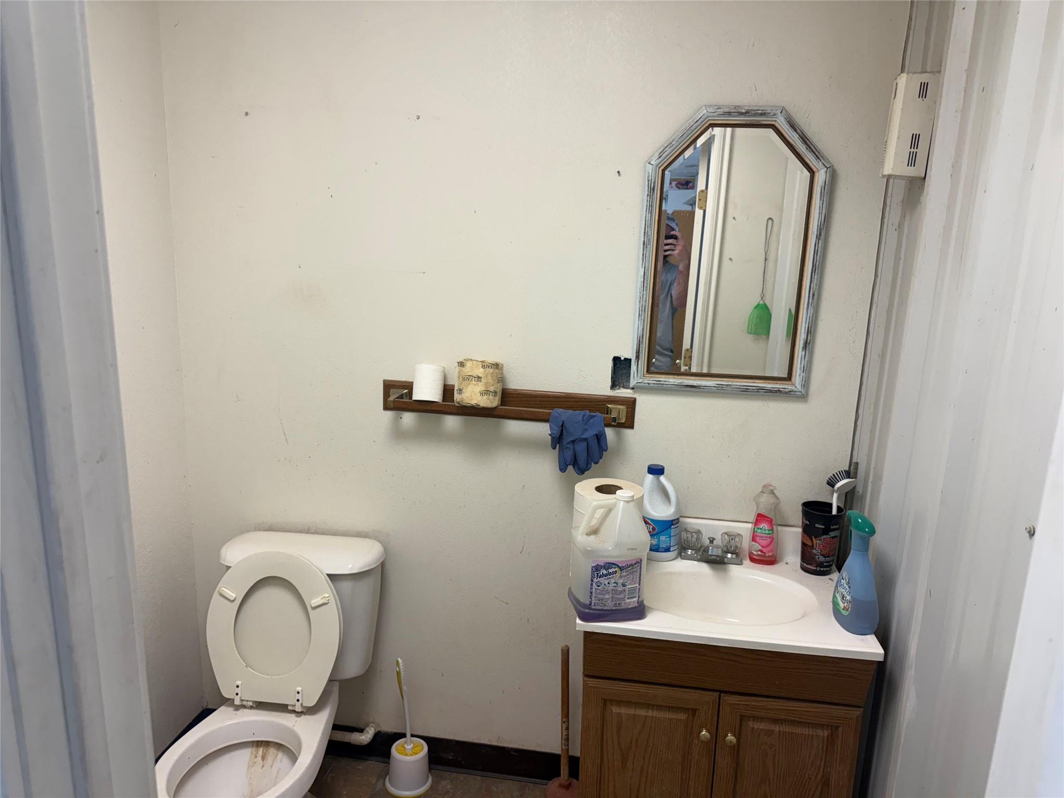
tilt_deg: -11.8
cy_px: 399
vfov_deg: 56.8
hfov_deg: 71.6
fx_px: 738
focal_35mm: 24
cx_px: 532
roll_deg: -1.5
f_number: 1.78
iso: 100
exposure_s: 1/120
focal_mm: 6.76
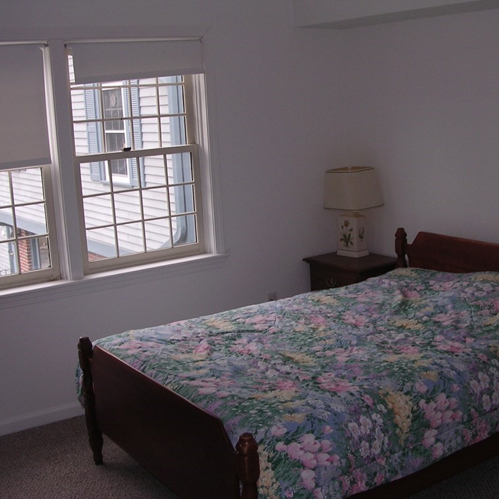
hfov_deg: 37.5
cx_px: 274
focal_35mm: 45
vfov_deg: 37.6
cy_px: 250
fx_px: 734
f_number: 2.8
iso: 100
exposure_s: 1/30
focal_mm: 5.8
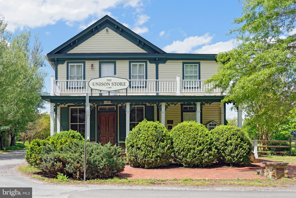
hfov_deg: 50.7
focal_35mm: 38
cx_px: 148
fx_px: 312
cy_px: 99
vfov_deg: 35.1
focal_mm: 38
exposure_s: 1/250
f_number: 10
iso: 320
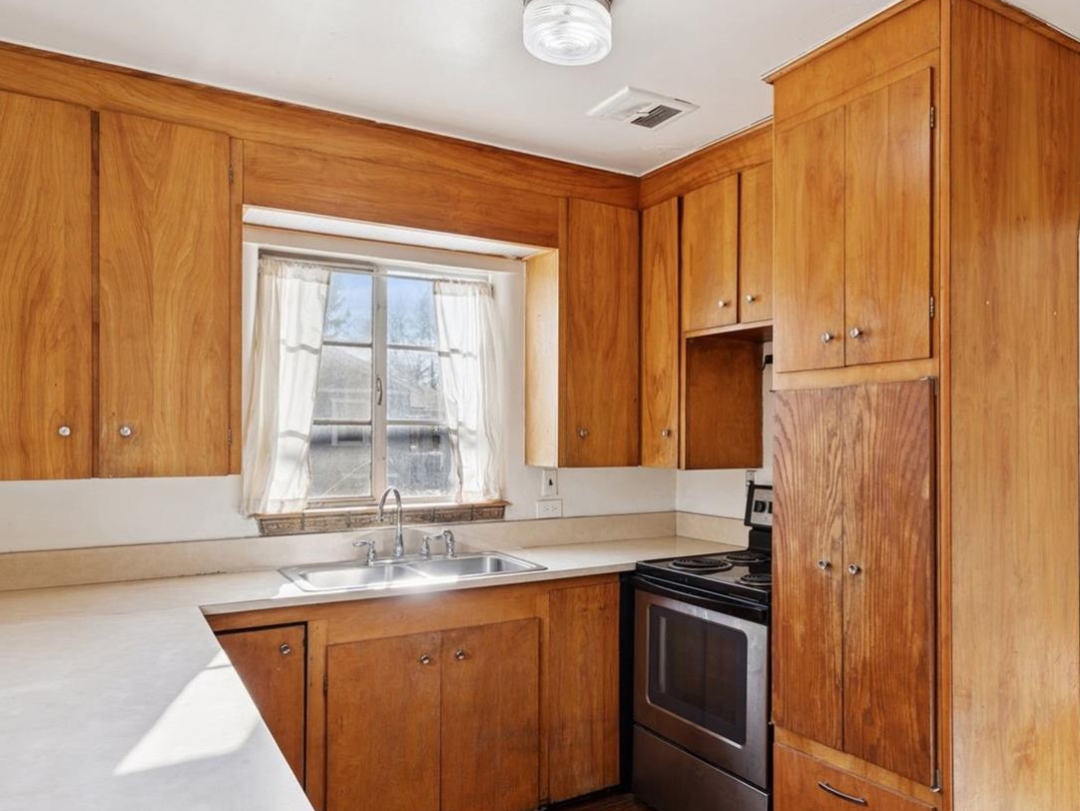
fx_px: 843
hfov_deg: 64.4
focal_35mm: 27
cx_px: 670
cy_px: 454
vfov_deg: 51.2
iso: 400
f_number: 9
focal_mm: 19
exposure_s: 1/60
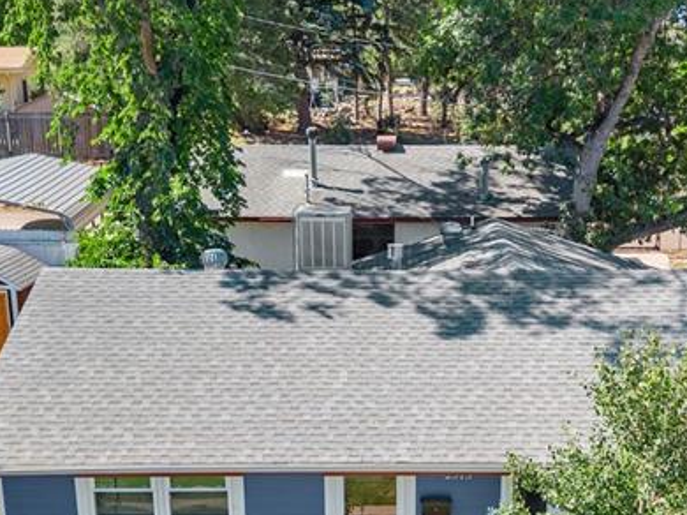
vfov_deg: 22.8
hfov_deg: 30.6
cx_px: 417
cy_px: 442
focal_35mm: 63
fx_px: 1250
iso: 240
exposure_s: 1/1500
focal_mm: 8.67
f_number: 1.8
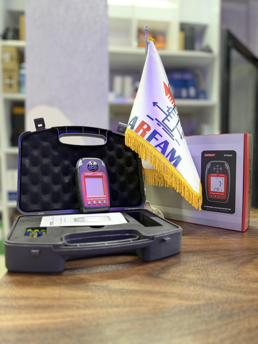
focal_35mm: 24
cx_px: 129
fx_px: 239
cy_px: 172
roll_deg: -0.2
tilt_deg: -3.3
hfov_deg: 56.8
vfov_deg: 71.6
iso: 125
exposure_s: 1/50
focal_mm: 6.76
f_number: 1.78
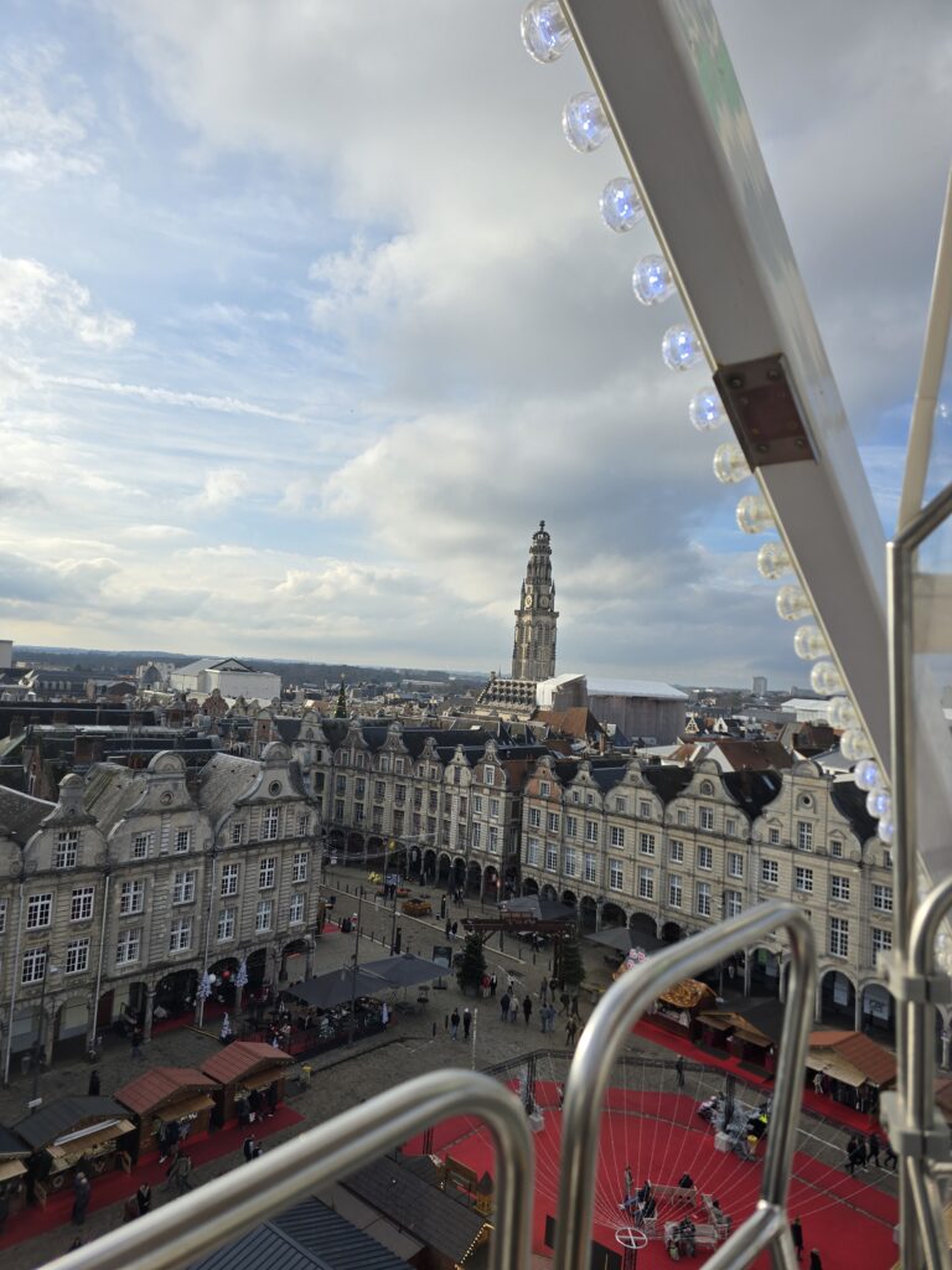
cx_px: 476
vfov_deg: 73.9
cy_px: 635
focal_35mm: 23
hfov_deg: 58.9
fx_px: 843
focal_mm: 6.3
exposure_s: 1/707
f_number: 1.7
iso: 12
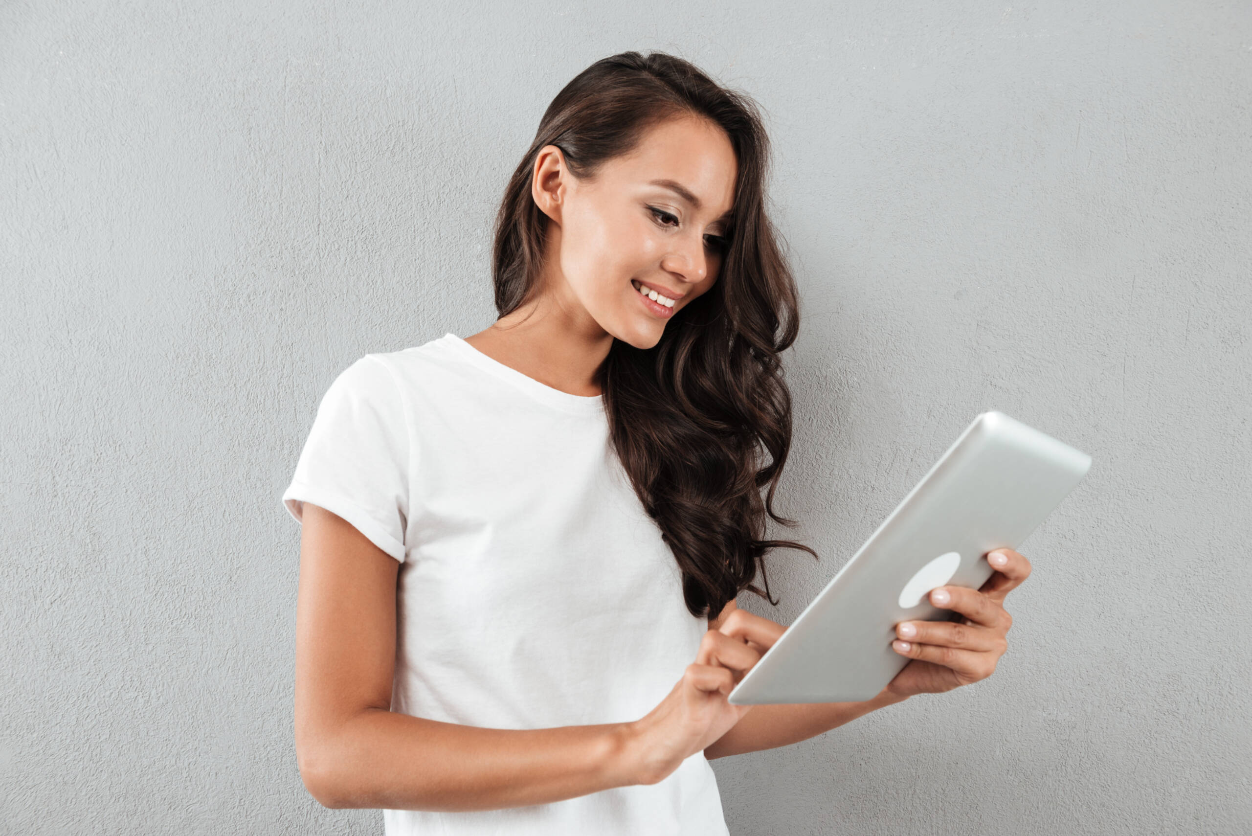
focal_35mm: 32
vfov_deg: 41.2
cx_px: 626
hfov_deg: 58.7
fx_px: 1113
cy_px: 418
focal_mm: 32
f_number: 5.6
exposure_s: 1/200
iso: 200
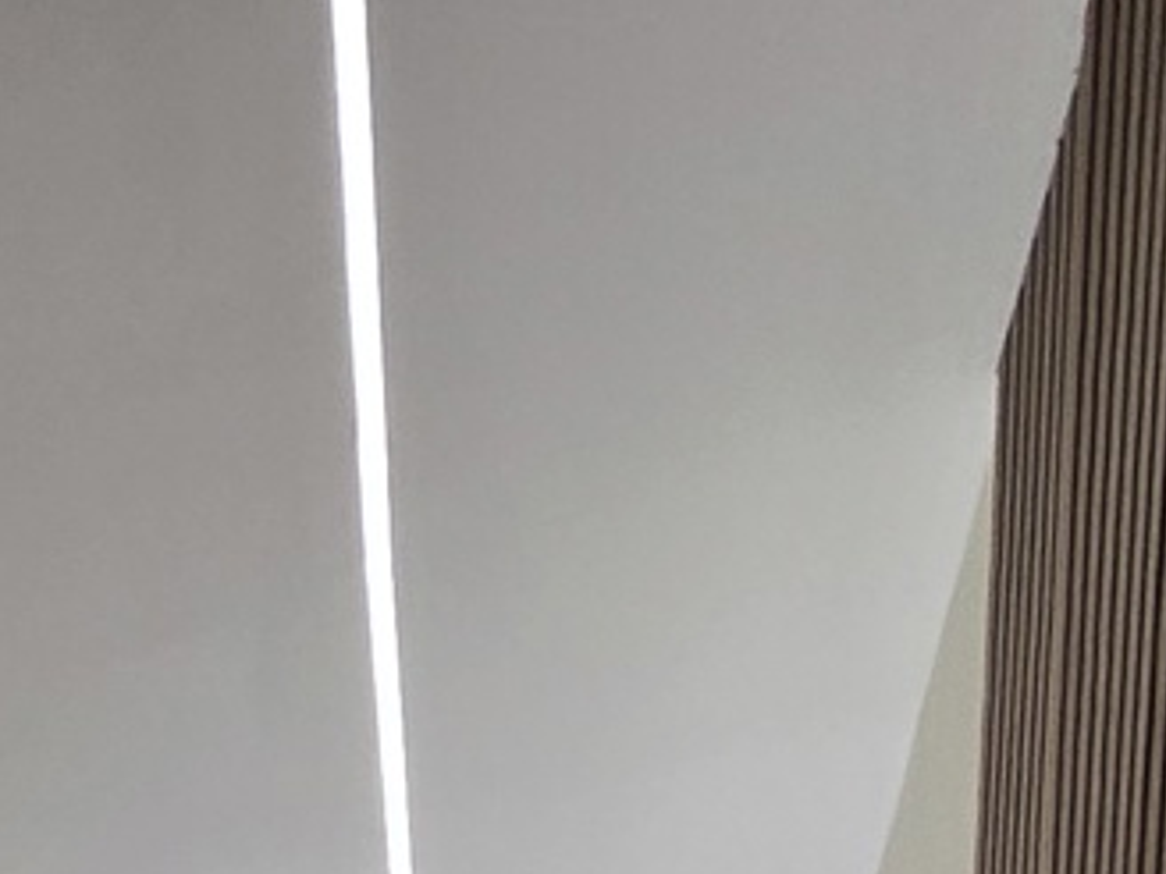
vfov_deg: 11.7
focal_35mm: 76
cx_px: -1145
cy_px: 2544
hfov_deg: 18.0
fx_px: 2560
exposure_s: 1/112
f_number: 2.2
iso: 50
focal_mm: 2.2
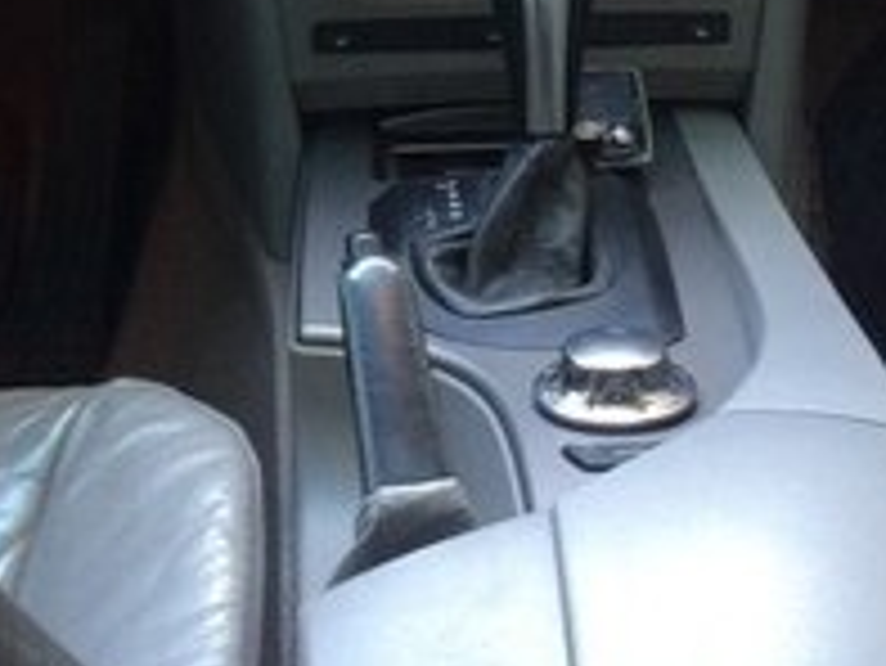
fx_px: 2484
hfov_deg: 20.2
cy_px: -398
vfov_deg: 14.1
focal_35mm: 97
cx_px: 454
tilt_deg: -15.7
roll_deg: +0.4
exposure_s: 1/33
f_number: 2.2
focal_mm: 4.15
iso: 64
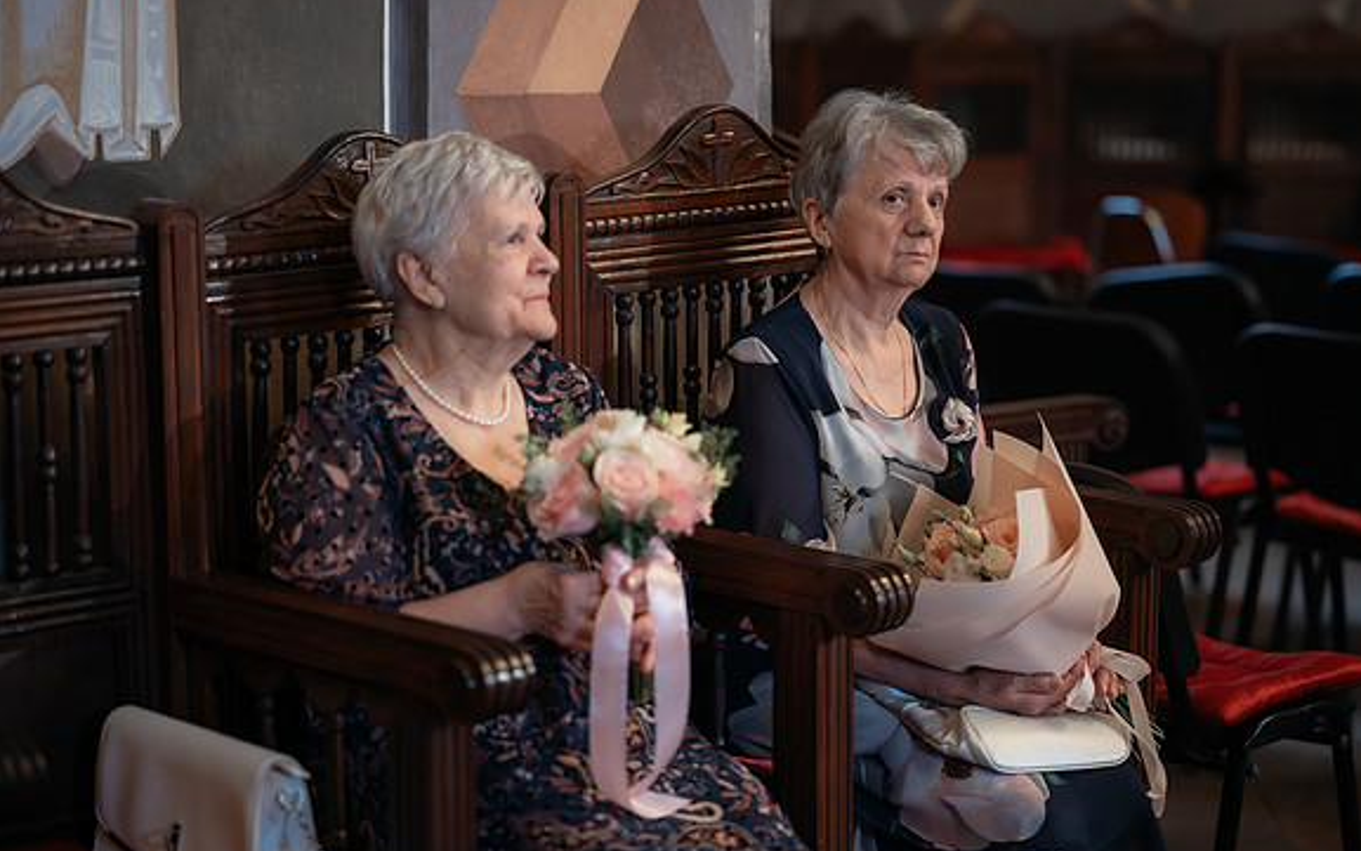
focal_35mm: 87
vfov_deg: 15.0
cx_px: 682
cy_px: 427
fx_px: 3228
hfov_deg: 23.8
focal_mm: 85
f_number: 1.8
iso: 1600
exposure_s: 1/200
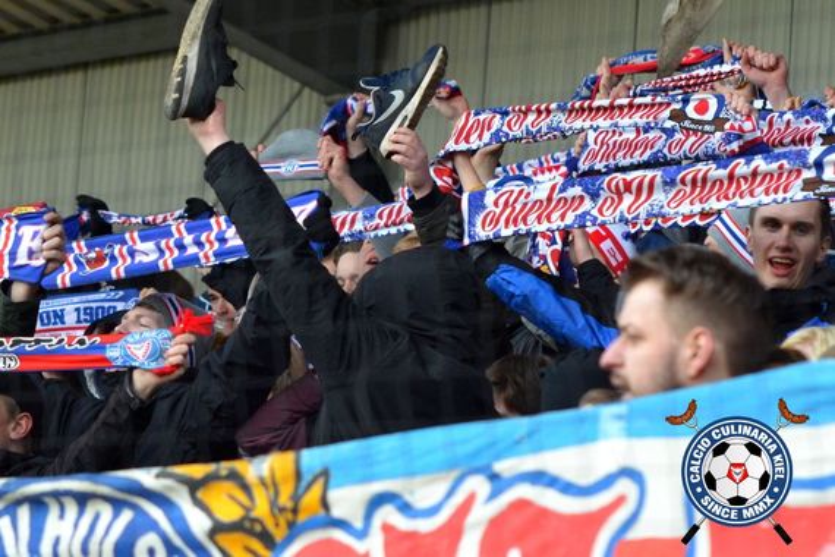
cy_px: 278
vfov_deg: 13.0
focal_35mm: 105
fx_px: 2435
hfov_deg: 19.5
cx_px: 418
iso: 800
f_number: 3.5
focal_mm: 70
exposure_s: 1/1000
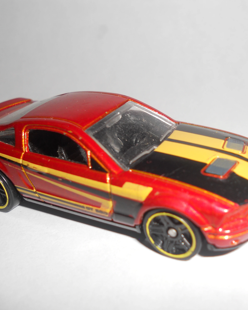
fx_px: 385
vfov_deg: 43.8
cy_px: 155
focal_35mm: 42
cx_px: 154
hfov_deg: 35.5
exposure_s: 1/25
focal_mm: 5.8
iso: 80
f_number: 8.8
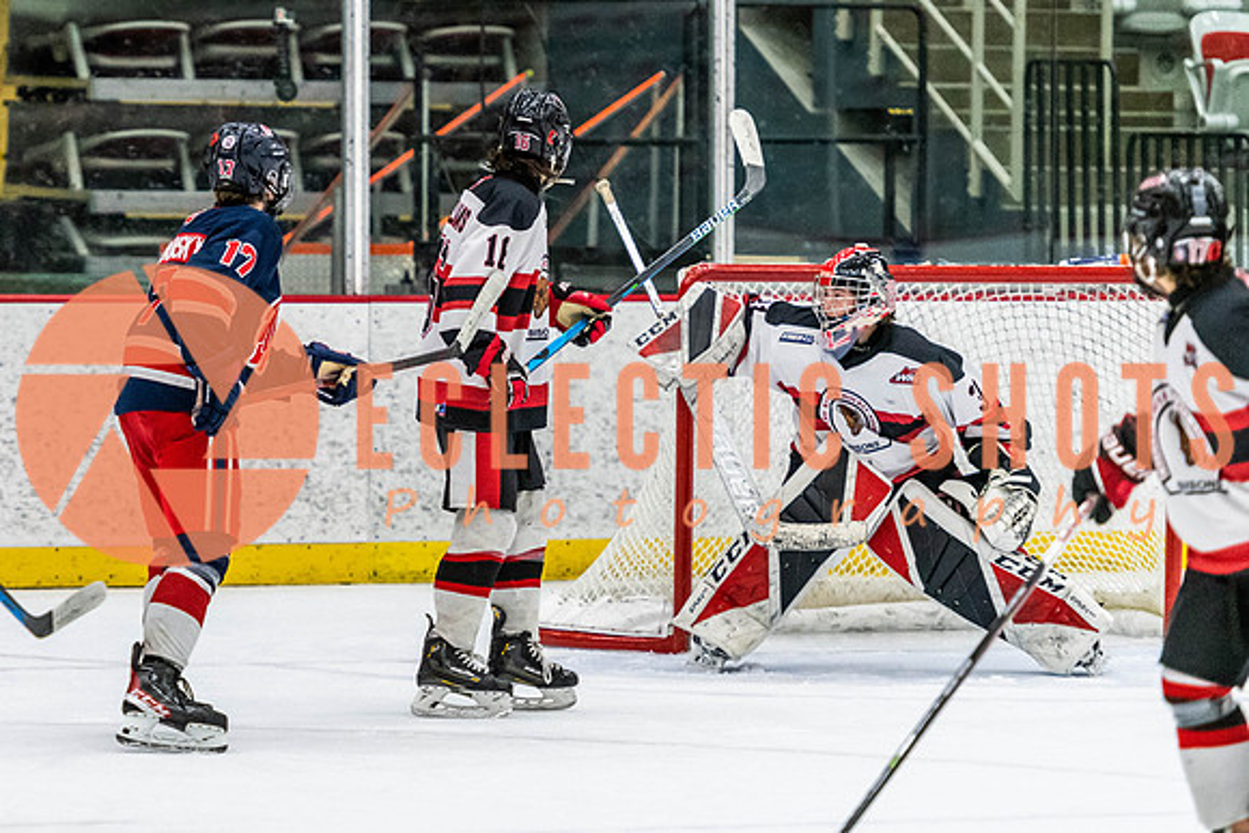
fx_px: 8858
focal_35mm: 255
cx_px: 277
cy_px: 436
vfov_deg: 5.4
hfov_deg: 8.1
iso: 3200
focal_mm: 155
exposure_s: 1/640
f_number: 2.8
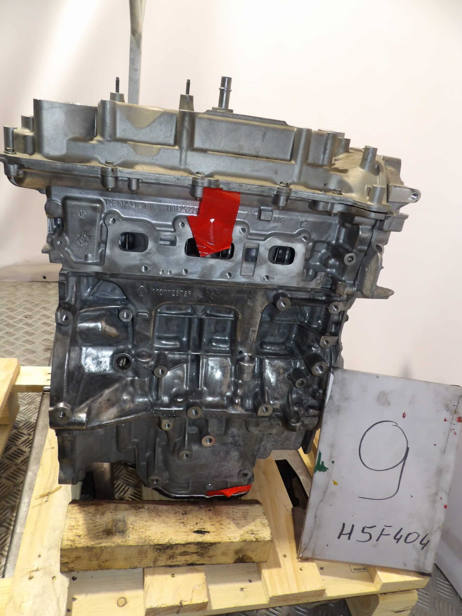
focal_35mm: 24
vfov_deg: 71.6
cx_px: 231
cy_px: 308
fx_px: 427
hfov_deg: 56.8
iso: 200
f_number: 2.8
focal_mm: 4.3
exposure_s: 1/33
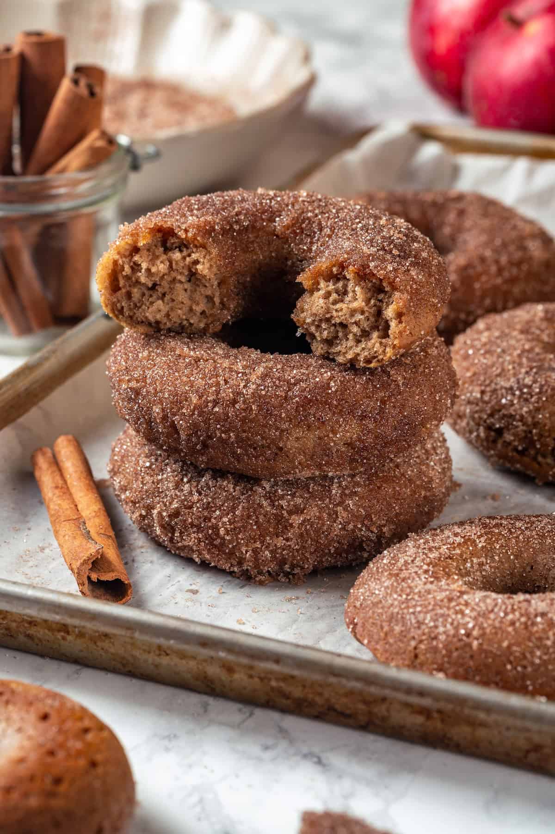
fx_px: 2432
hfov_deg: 13.0
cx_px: 278
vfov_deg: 19.5
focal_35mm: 105
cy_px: 417
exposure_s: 1/160
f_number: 14
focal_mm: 105
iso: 100
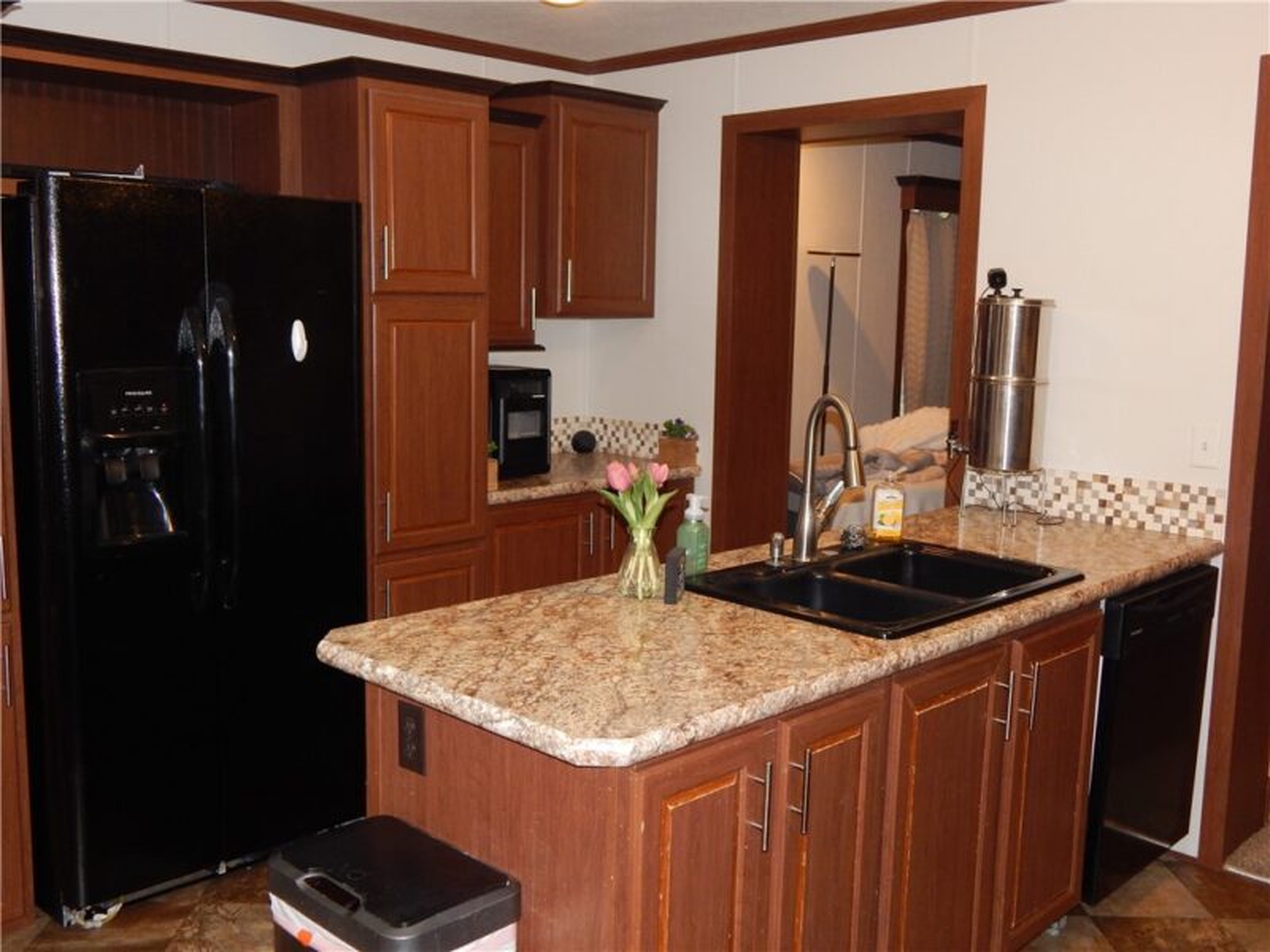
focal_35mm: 34
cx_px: 635
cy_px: 476
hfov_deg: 54.0
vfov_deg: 41.8
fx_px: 1247
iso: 250
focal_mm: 6.1
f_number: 3.3
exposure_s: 1/30
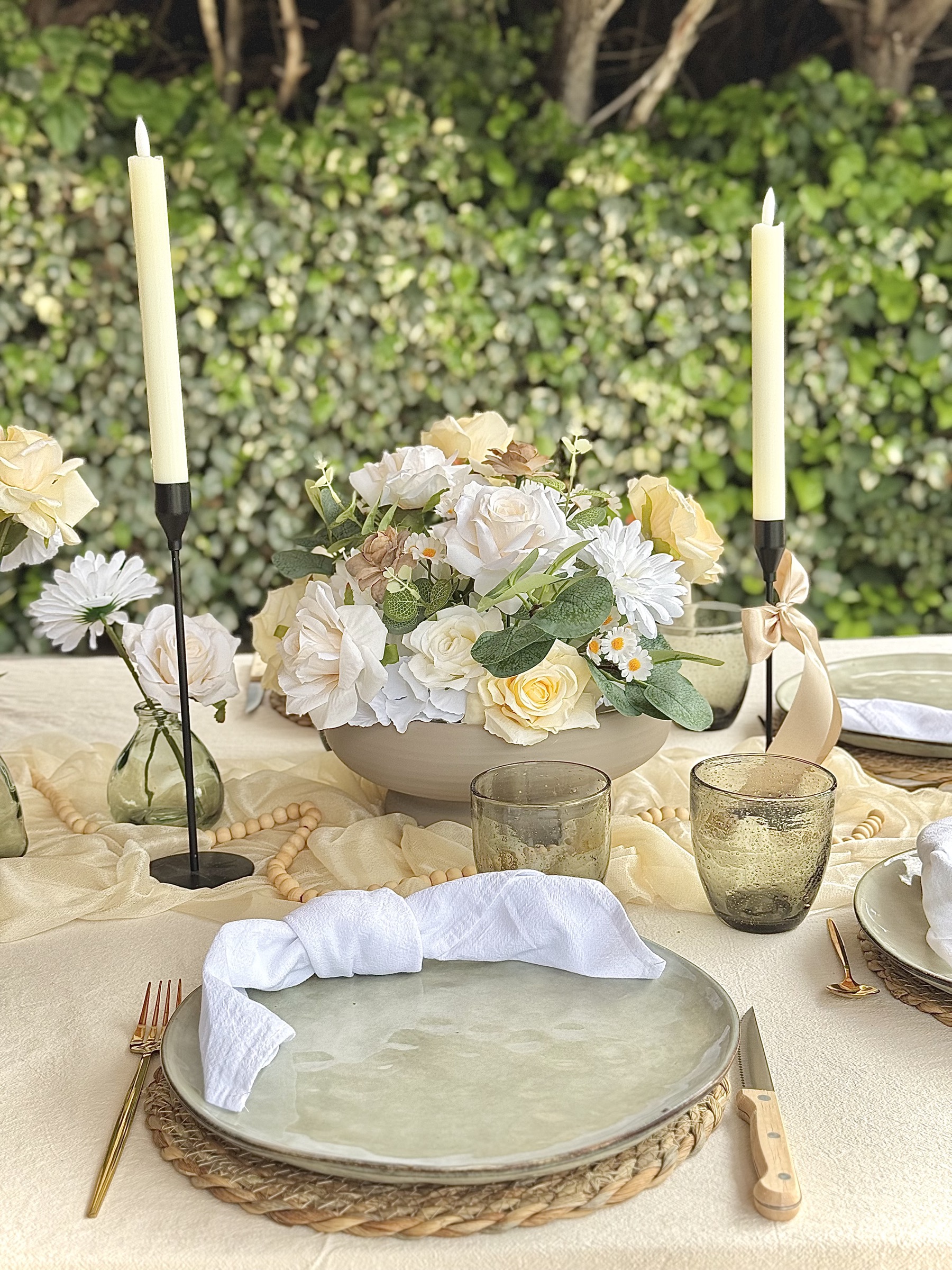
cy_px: 635
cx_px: 476
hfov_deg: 30.3
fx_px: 1760
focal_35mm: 48
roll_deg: +0.7
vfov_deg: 39.7
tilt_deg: -12.6
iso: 64
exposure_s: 1/900
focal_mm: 6.76
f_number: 1.78
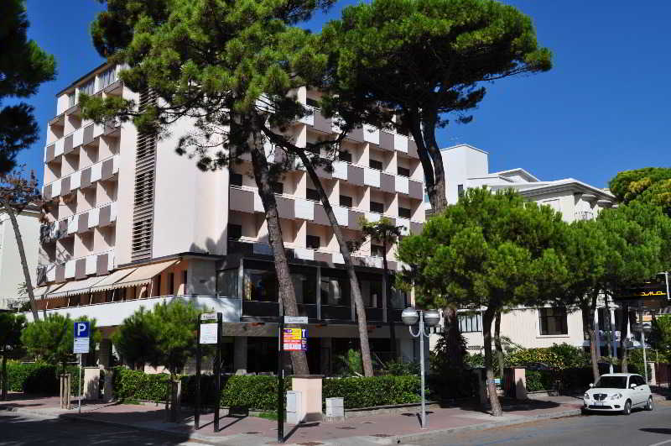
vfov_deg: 36.8
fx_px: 670
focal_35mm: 36
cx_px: 336
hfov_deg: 53.2
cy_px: 223
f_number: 11
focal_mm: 24
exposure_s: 1/400
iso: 200
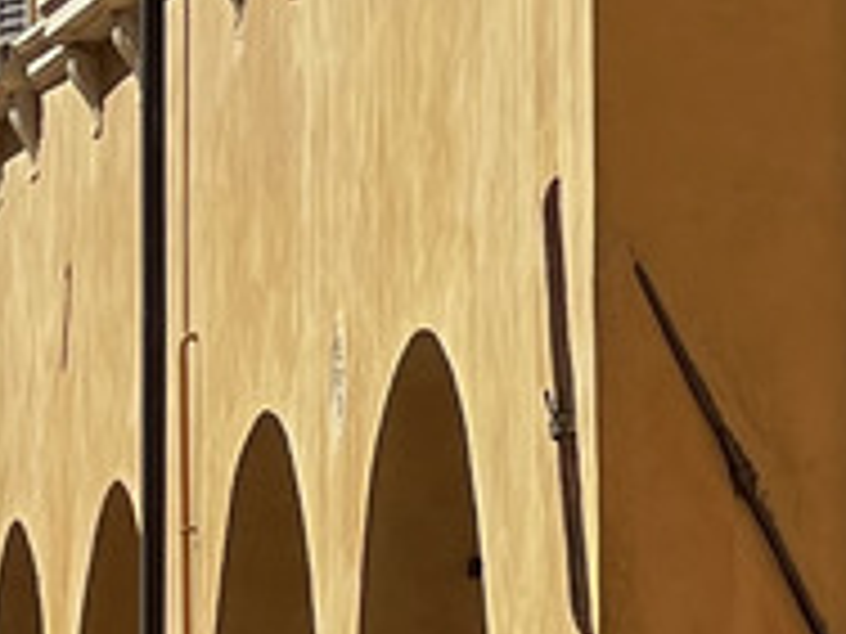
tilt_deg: +3.2
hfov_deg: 4.0
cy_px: 643
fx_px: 12000
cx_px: -850
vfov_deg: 3.0
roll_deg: +0.0
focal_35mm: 491
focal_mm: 9
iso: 32
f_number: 2.8
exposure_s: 1/633
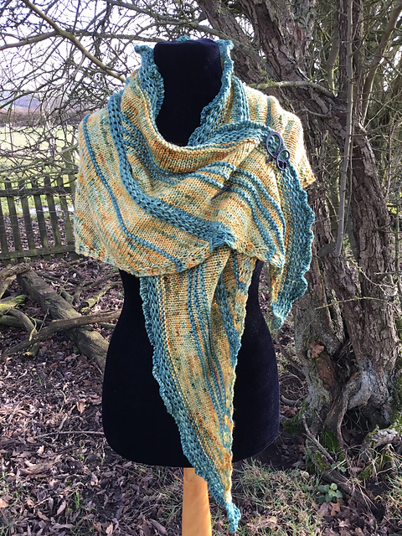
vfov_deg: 58.4
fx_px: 480
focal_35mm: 31
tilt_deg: -16.7
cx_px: 201
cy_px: 268
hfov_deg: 45.4
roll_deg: +2.2
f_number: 2.4
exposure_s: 1/100
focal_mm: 3.3
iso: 25
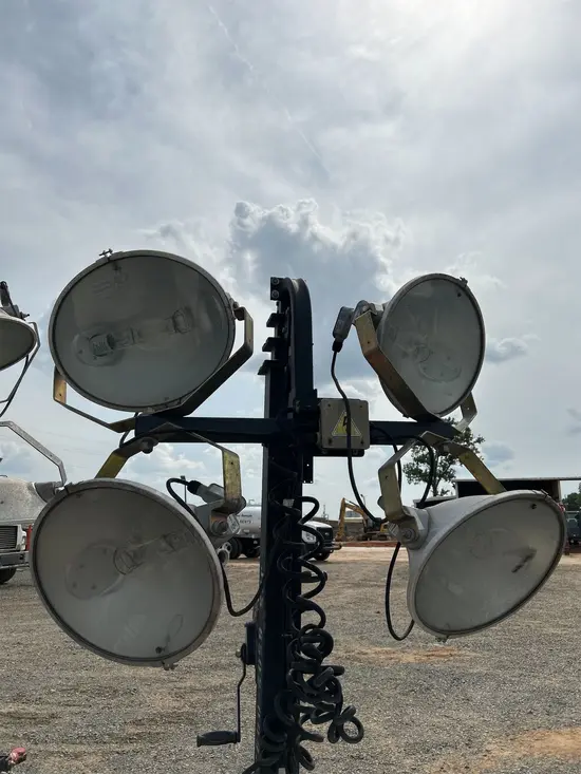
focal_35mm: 26
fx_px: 582
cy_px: 387
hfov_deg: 53.1
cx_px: 290
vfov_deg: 67.3
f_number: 1.5
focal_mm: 5.7
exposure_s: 1/14286
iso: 50
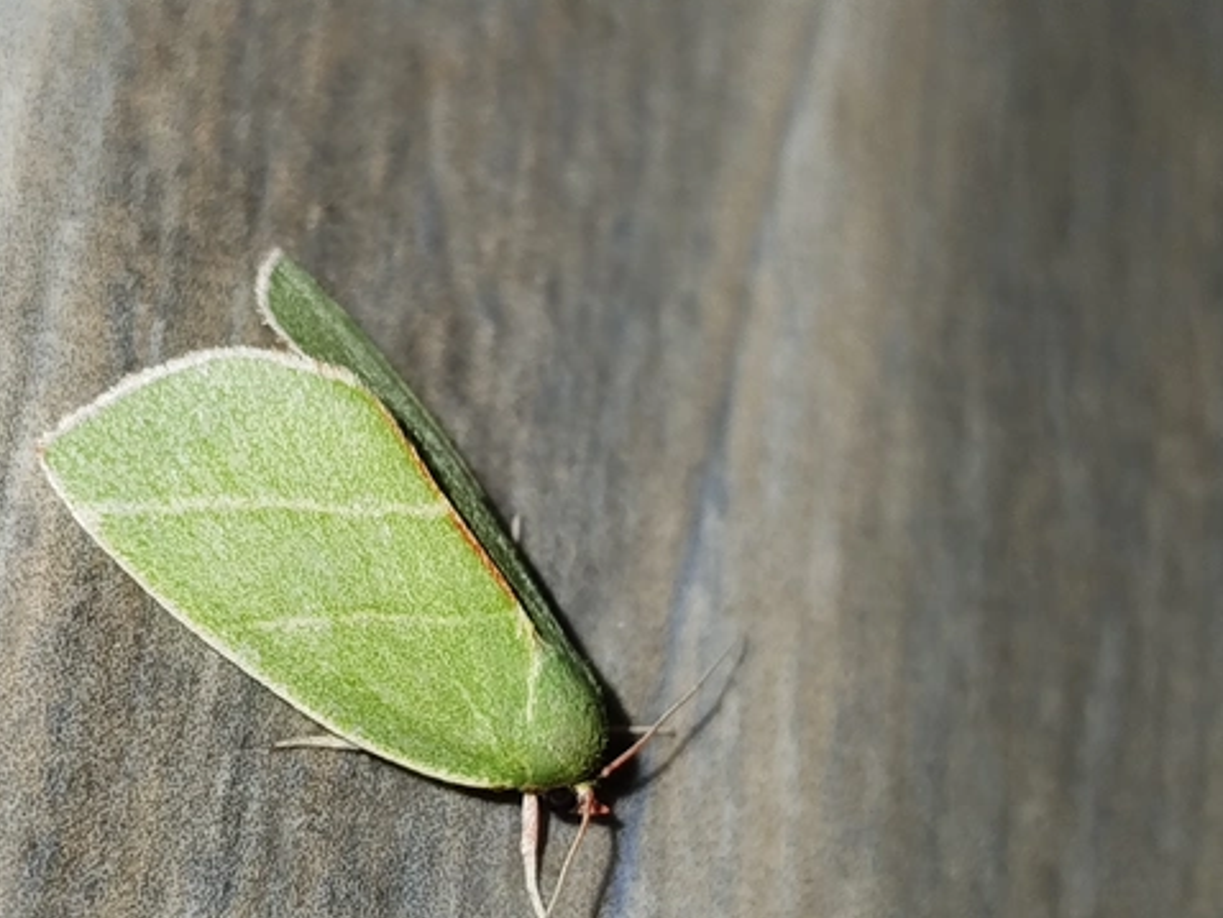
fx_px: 2934
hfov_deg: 23.4
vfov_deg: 17.8
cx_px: 414
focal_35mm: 83
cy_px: 601
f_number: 1.7
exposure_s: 1/50
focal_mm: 5.31
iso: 80
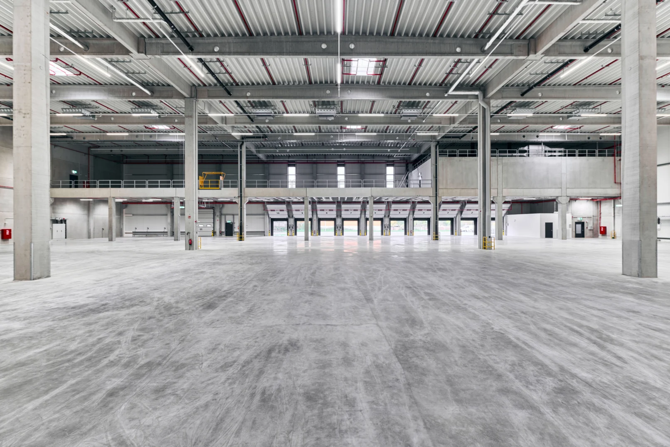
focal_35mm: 15
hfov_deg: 100.4
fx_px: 279
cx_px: 335
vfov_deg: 77.3
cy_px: 224
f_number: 5.6
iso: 64
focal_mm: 15
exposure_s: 1/5
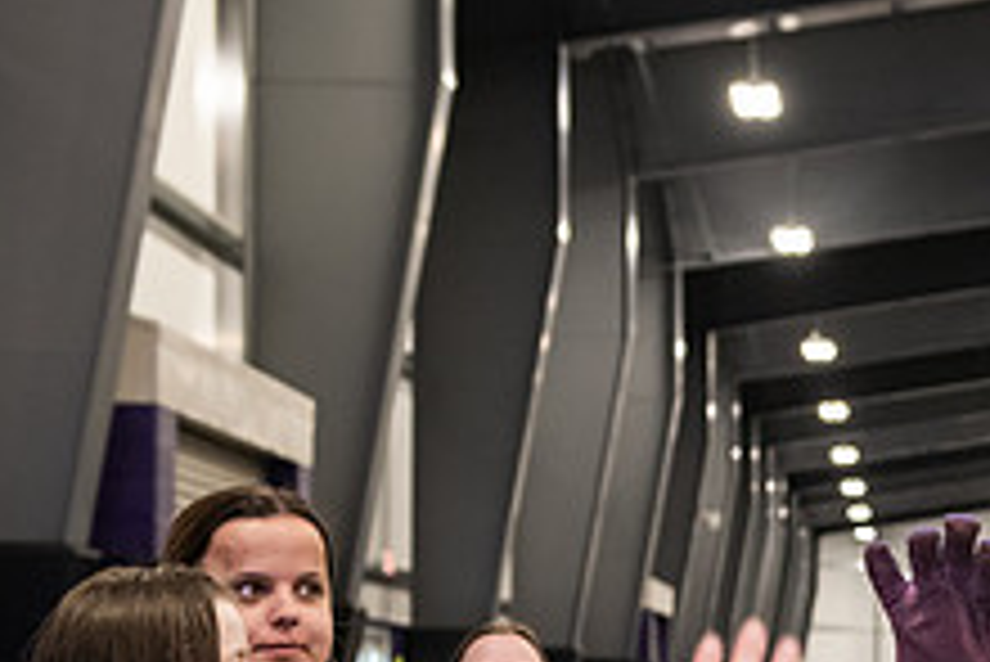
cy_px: 687
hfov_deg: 17.1
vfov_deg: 11.7
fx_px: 3192
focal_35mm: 116
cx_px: 1080
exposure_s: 1/200
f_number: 3.5
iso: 2500
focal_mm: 44
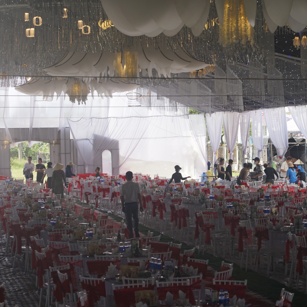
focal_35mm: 109
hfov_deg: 16.0
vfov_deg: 16.0
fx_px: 1094
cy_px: 153
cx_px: 194
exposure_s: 1/125
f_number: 6.3
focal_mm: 85
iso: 100
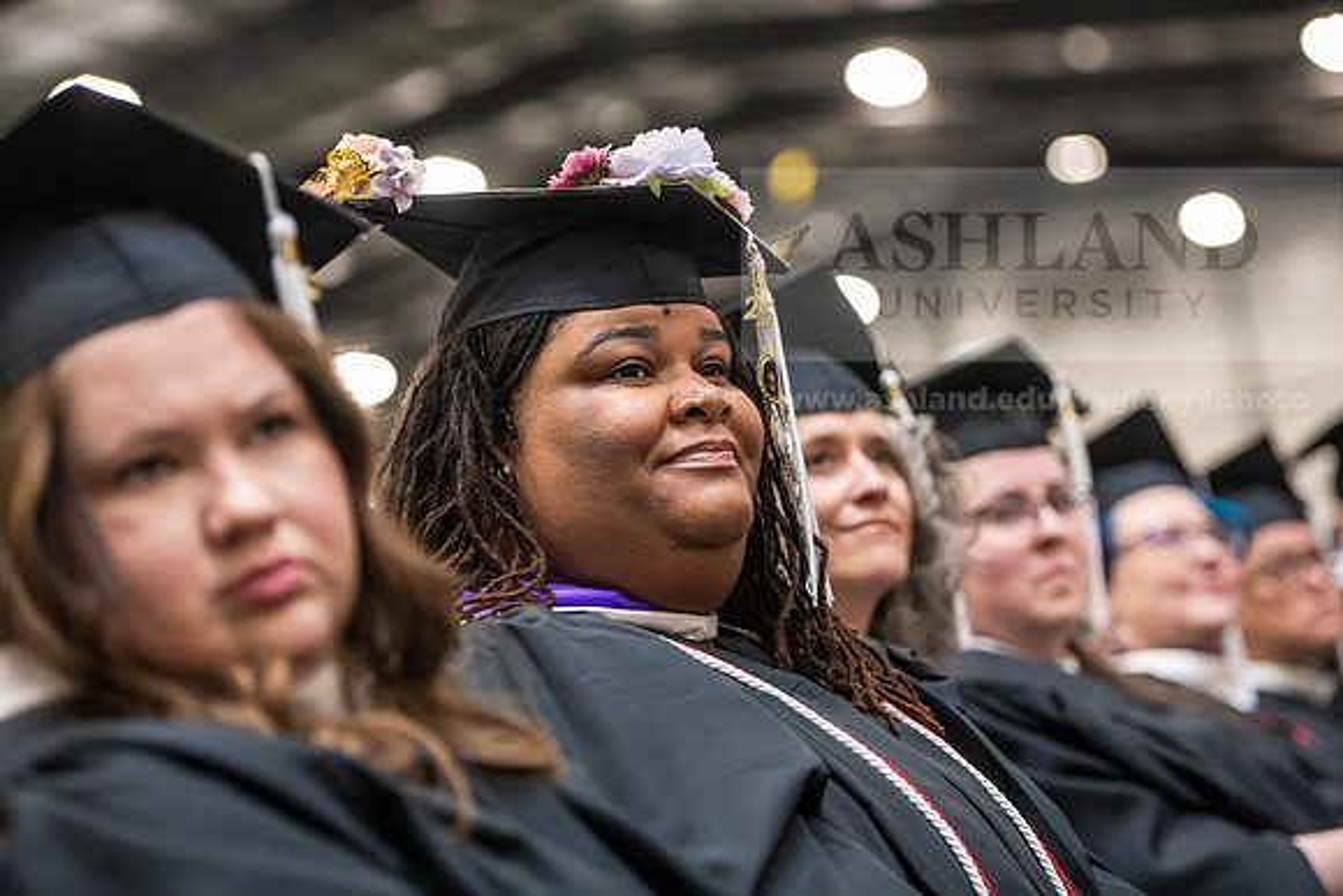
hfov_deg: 20.8
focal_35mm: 98
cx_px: 672
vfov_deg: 14.0
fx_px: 3657
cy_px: 448
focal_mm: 98
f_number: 2.8
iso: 3200
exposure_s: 1/200
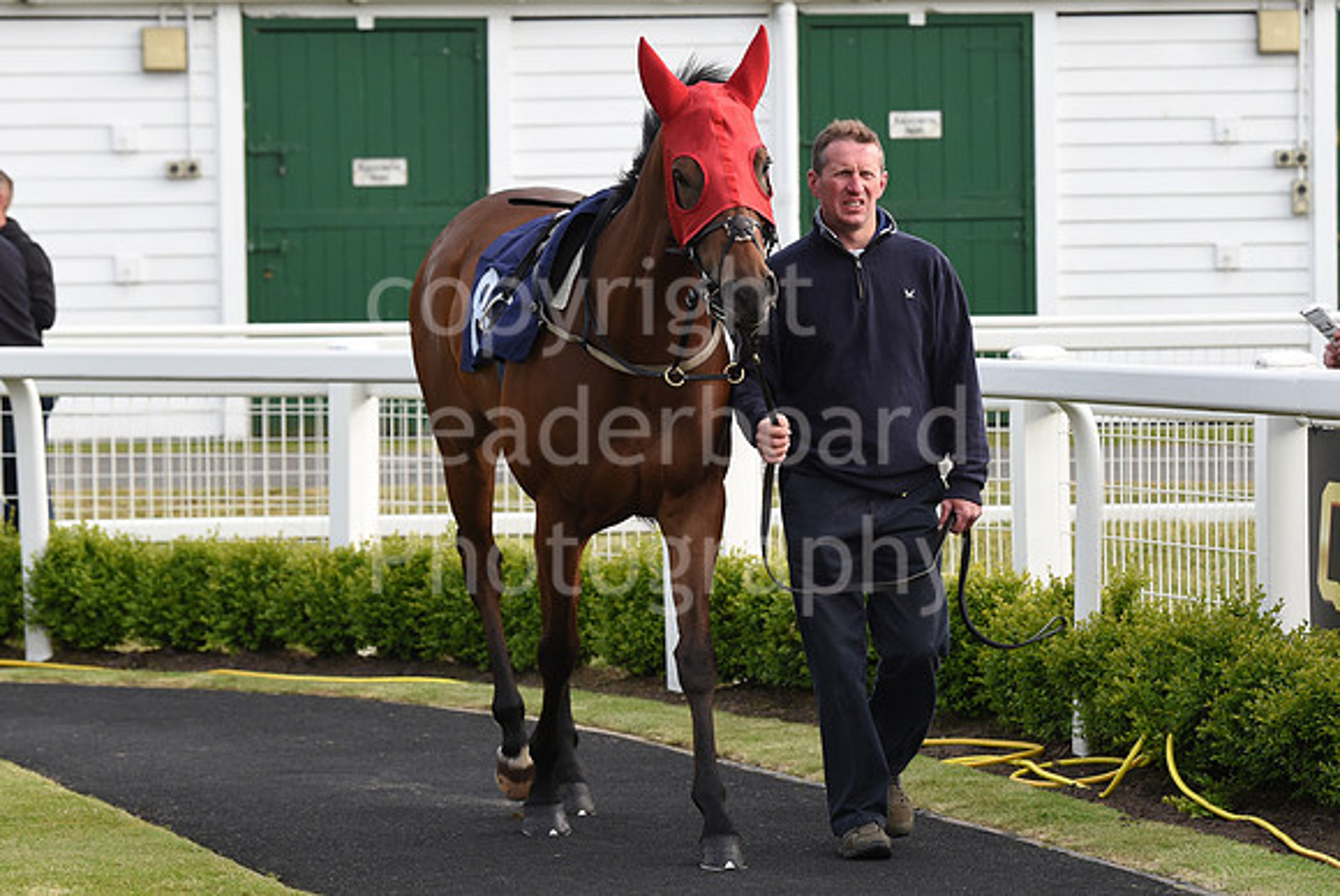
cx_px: 670
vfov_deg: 11.4
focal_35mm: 120
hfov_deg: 17.0
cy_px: 448
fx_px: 4471
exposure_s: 1/1000
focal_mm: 120
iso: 800
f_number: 5.6
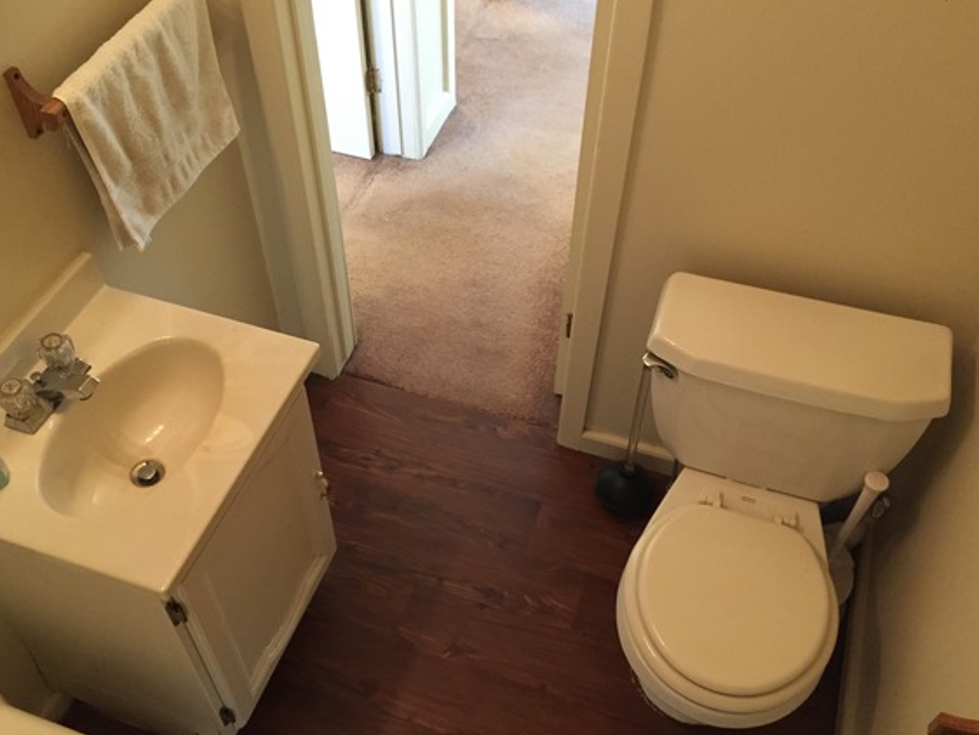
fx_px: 934
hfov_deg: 55.3
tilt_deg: -52.3
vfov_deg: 42.9
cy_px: 406
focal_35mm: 33
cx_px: 463
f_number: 2.2
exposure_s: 1/20
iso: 250
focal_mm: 4.15
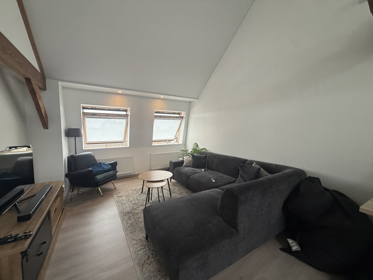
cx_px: 186
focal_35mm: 14
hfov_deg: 102.1
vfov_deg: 85.7
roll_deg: +0.0
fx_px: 151
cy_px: 140
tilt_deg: -3.4
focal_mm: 2.22
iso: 160
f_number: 2.2
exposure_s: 1/100
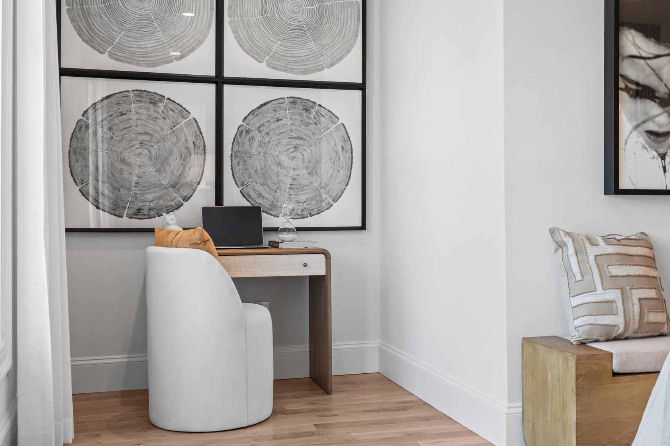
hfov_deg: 45.3
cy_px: 212
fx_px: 800
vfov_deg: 31.2
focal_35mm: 43
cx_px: 385
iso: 1000
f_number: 7.1
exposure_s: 1/20
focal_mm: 35
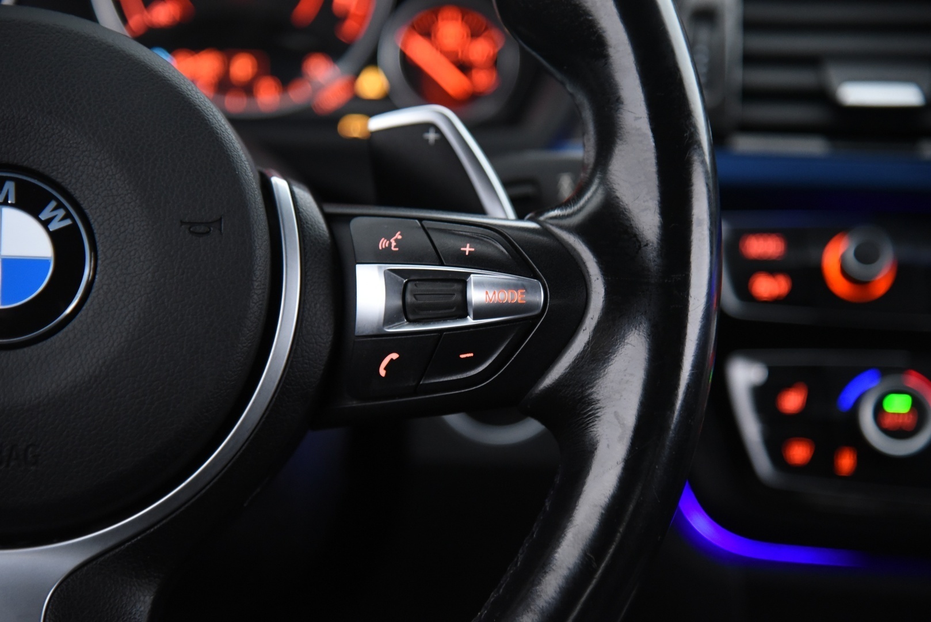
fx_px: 3104
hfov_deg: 17.1
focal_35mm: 120
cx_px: 466
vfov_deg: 11.4
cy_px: 311
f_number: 4
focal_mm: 120
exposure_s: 1/20
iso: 4000
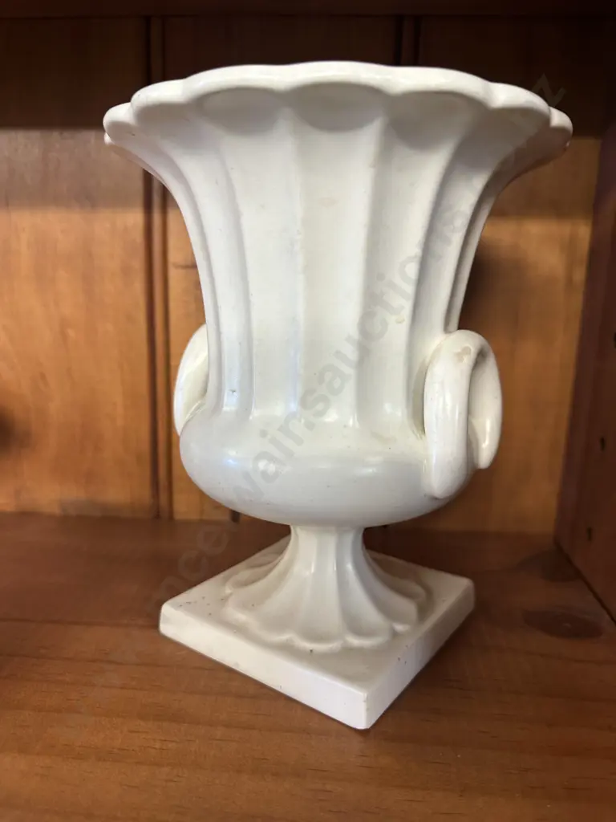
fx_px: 569
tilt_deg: -13.0
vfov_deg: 71.6
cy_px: 411
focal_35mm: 24
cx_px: 308
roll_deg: -1.8
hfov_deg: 56.8
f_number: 1.78
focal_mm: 6.86
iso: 160
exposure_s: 1/50
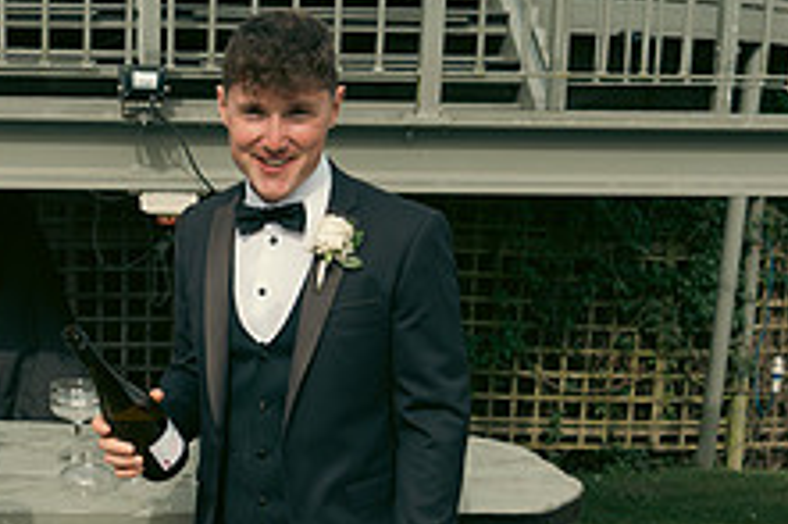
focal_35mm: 63
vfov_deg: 21.3
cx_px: 182
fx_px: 1378
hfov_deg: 31.3
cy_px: 397
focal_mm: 24
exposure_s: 1/3200
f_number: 3.5
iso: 320
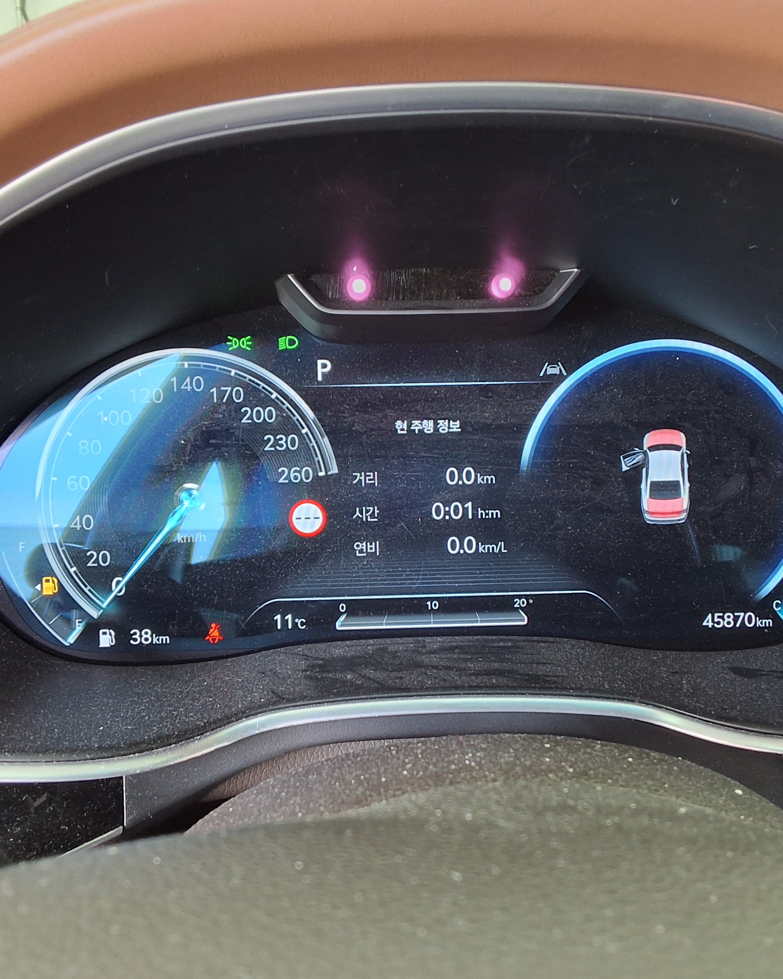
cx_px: 397
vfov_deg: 49.1
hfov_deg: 40.1
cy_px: 487
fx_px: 1072
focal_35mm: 37
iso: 200
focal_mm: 2.91
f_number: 1.9
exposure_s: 1/30
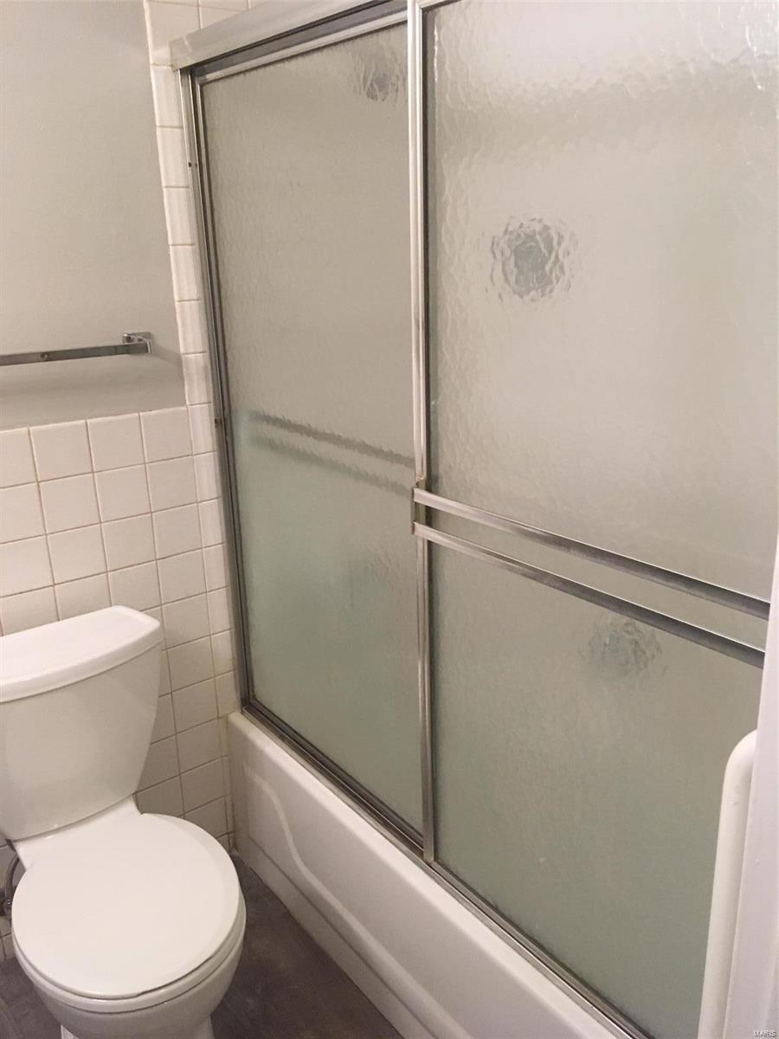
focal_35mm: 29
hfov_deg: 48.2
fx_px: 870
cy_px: 520
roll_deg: +1.9
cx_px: 390
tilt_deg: -19.7
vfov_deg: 61.7
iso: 125
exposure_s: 1/30
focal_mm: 4.15
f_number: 2.2
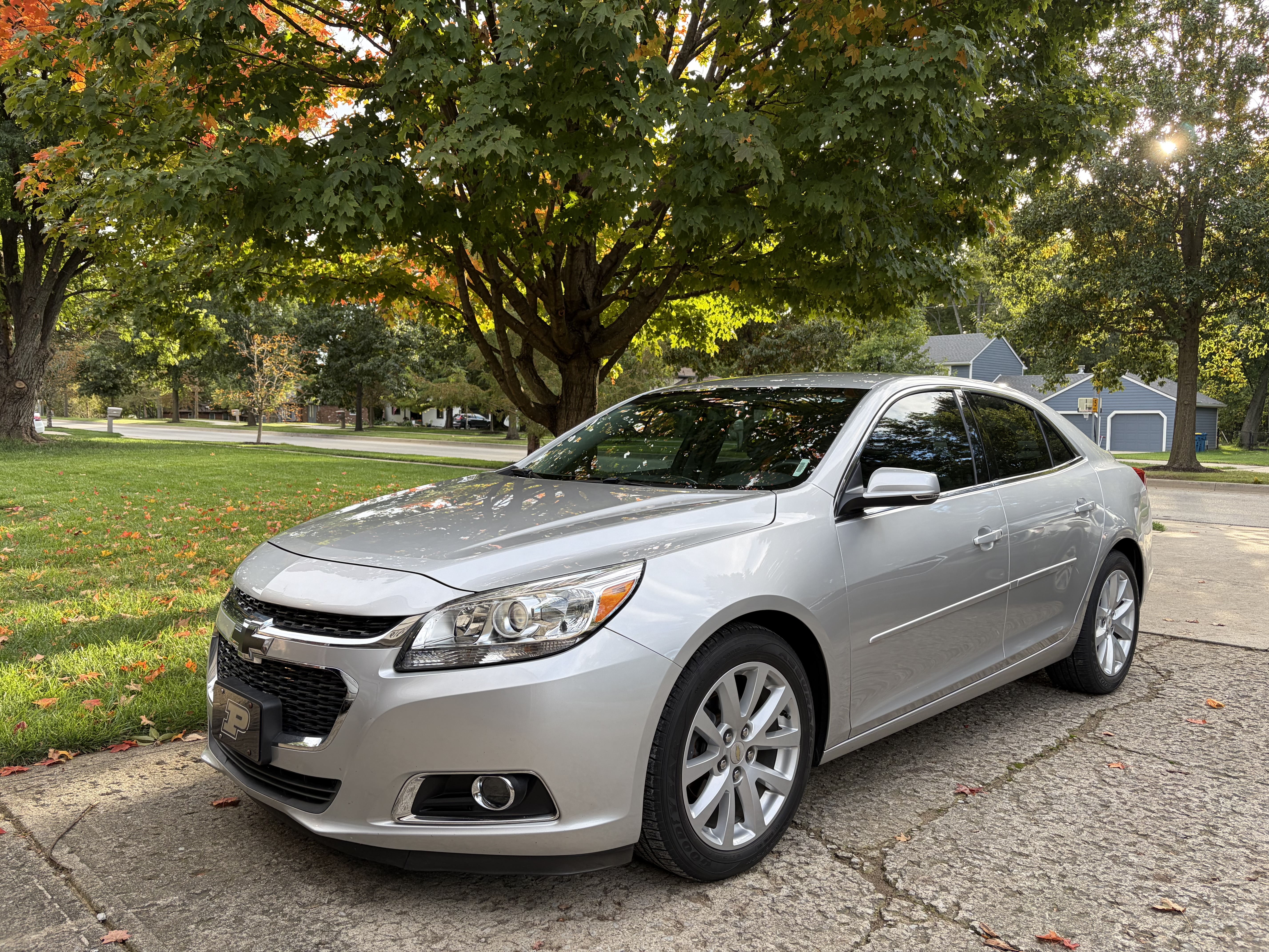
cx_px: 634
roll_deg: +0.6
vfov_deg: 53.1
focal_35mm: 26
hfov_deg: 67.3
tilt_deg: -3.5
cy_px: 476
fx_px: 953
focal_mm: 5.96
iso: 40
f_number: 1.6
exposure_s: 1/242
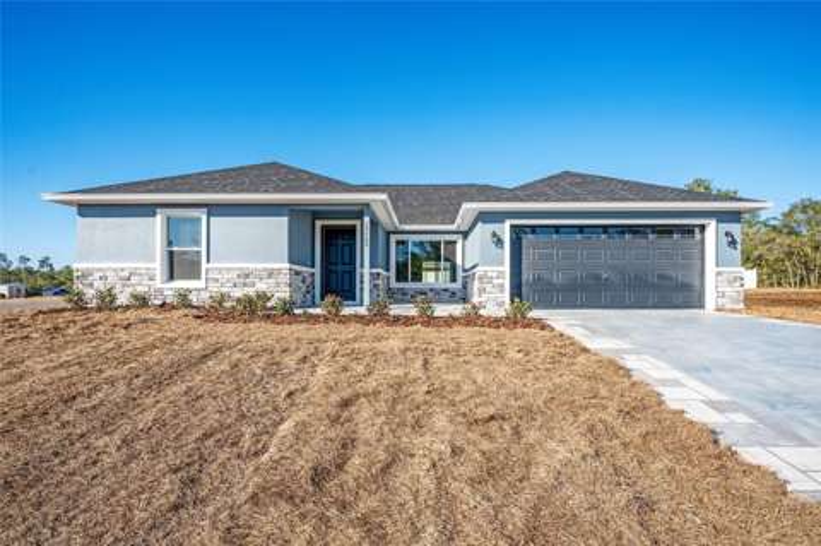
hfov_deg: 93.3
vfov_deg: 70.3
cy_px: 273
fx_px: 387
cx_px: 410
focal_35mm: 17
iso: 500
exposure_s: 1/800
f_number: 7.1
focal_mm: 17
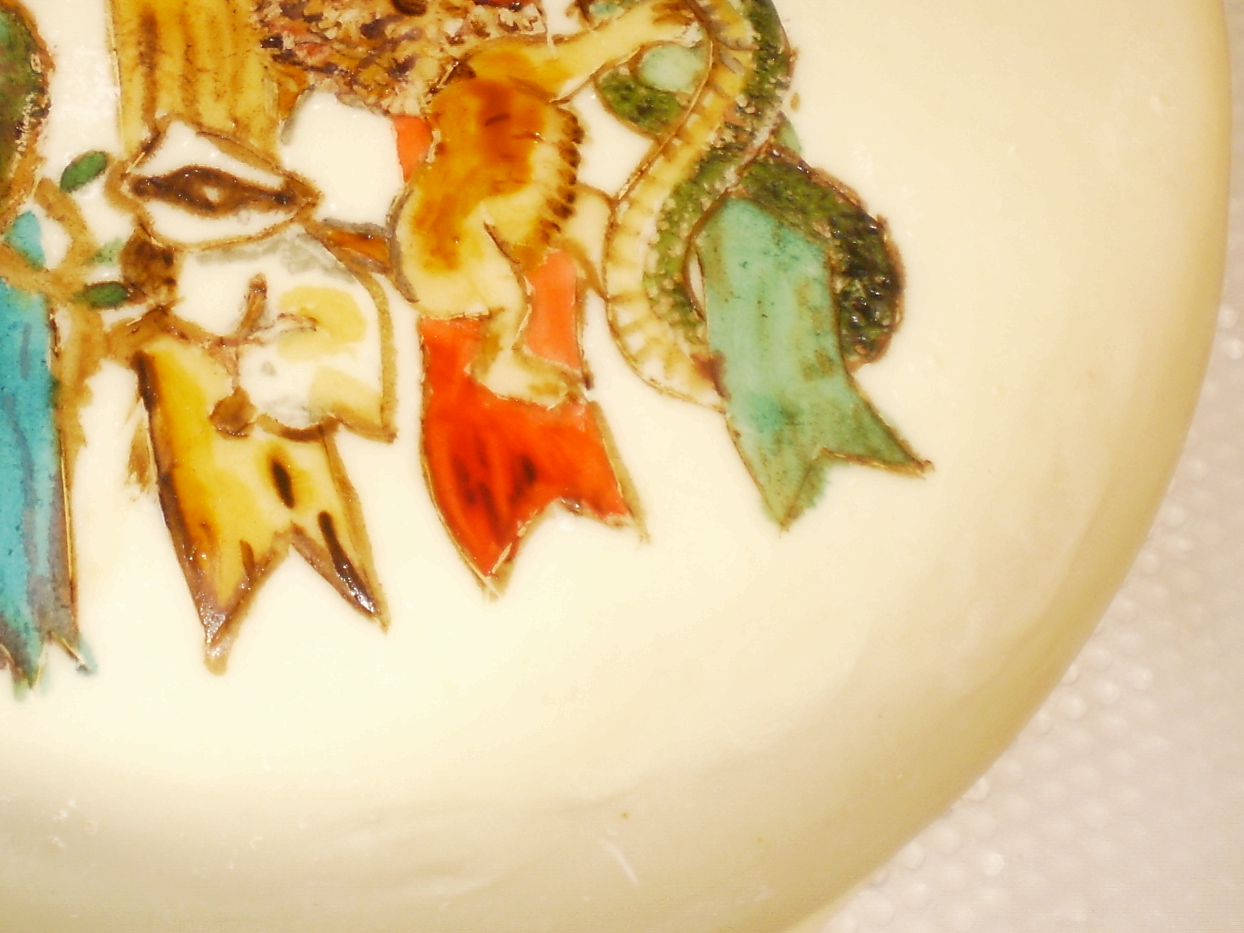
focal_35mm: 67
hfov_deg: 28.2
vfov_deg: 21.4
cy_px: 92
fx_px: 2407
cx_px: 189
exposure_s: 1/30
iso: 125
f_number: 3.1
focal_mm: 6.3
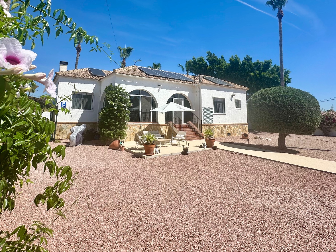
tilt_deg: +7.8
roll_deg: -1.6
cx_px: 158
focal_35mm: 19
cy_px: 86
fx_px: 184
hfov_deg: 84.6
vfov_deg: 67.0
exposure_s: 1/3300
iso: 50
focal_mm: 2.22
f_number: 2.2
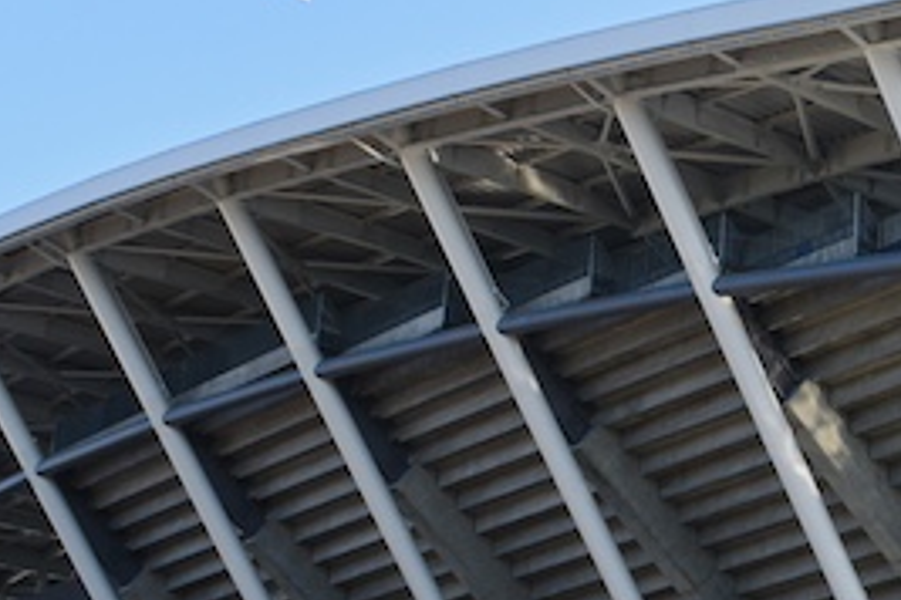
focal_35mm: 101
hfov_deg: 19.3
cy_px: 383
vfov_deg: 13.5
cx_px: 1029
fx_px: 2528
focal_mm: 18
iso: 100
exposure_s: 1/125
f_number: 8
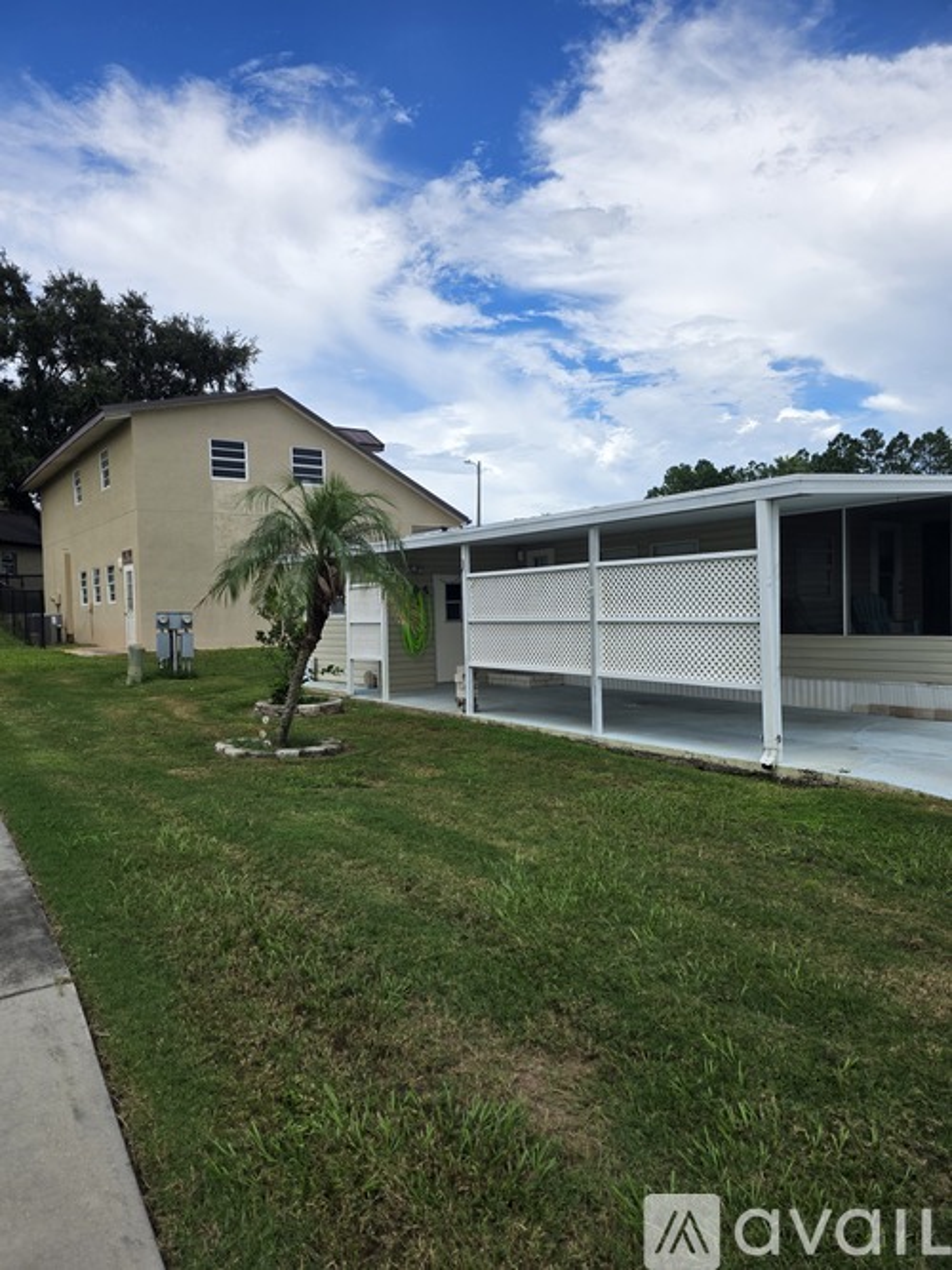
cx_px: 476
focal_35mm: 23
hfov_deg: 58.9
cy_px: 635
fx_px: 844
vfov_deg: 73.9
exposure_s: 1/4766
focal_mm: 6.3
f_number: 1.7
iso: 80
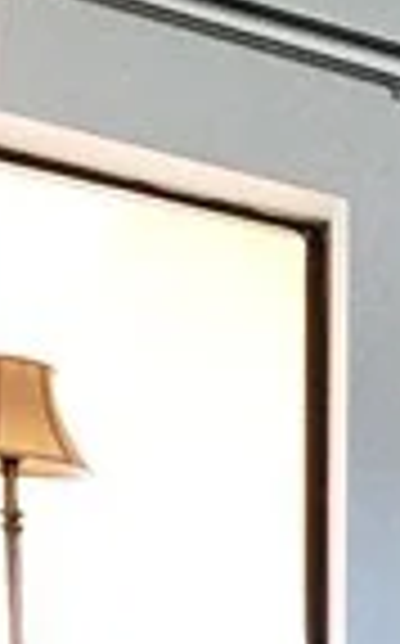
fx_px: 1732
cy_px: 1018
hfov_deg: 7.2
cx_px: 1789
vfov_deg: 18.2
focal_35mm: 99
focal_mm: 2.2
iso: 320
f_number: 2.2
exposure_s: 1/40
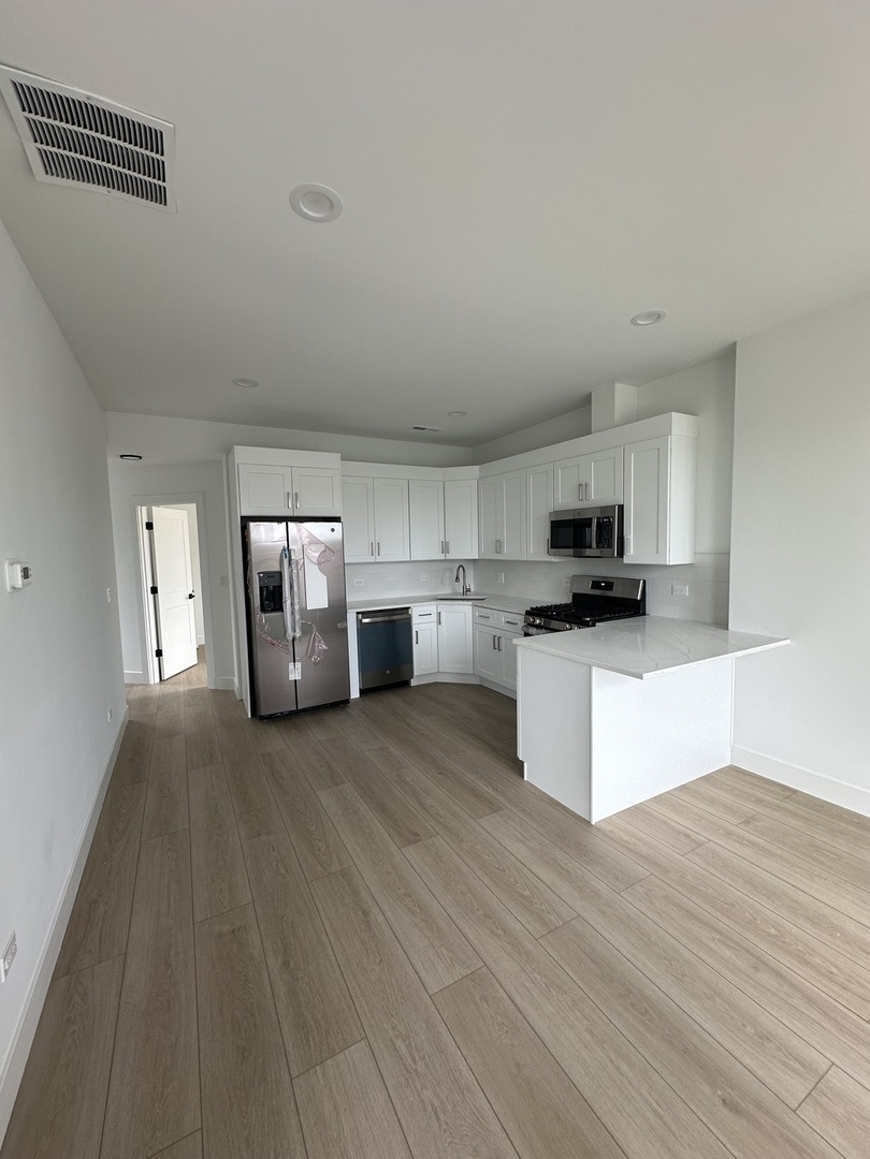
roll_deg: +0.0
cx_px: 435
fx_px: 469
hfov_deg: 85.7
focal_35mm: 14
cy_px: 580
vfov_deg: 102.1
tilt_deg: -4.5
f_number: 2.2
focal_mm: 2.22
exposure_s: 1/99
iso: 80
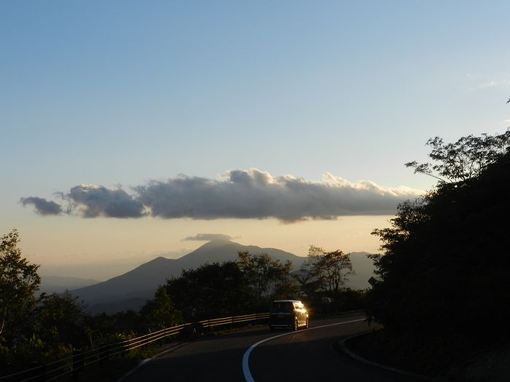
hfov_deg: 36.2
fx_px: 781
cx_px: 255
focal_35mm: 53
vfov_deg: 27.5
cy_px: 191
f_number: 4.4
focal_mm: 9.4
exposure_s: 1/800
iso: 160
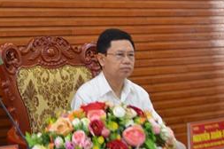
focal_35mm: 77
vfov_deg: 17.4
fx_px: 478
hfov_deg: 25.6
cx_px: 25
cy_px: 14
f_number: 3.8
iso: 500
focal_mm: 20
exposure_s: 1/20
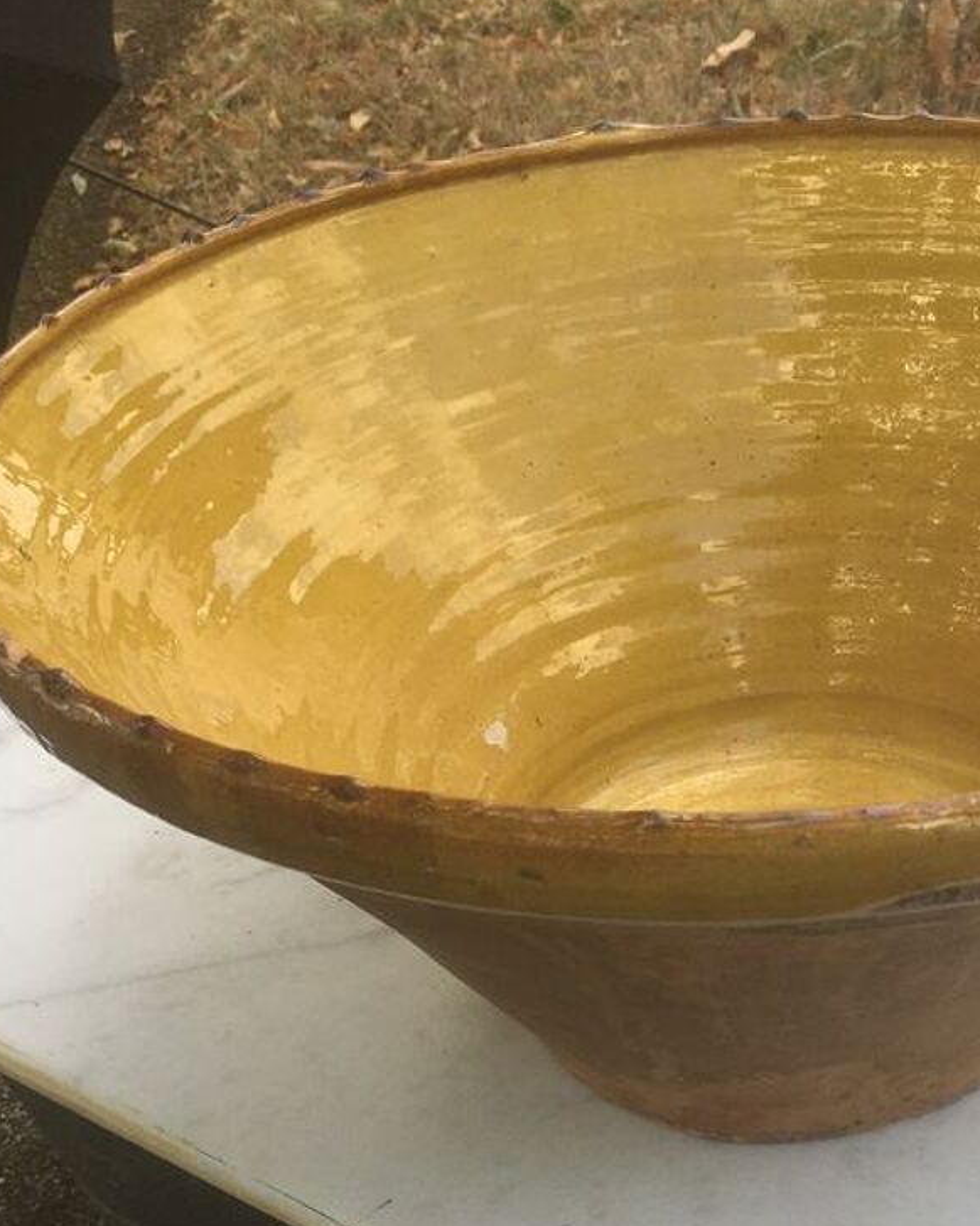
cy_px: 1009
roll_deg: -1.5
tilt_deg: -38.8
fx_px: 1885
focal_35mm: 52
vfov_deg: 34.7
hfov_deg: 28.3
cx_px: 825
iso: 25
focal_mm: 4.15
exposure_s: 1/432
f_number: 2.2
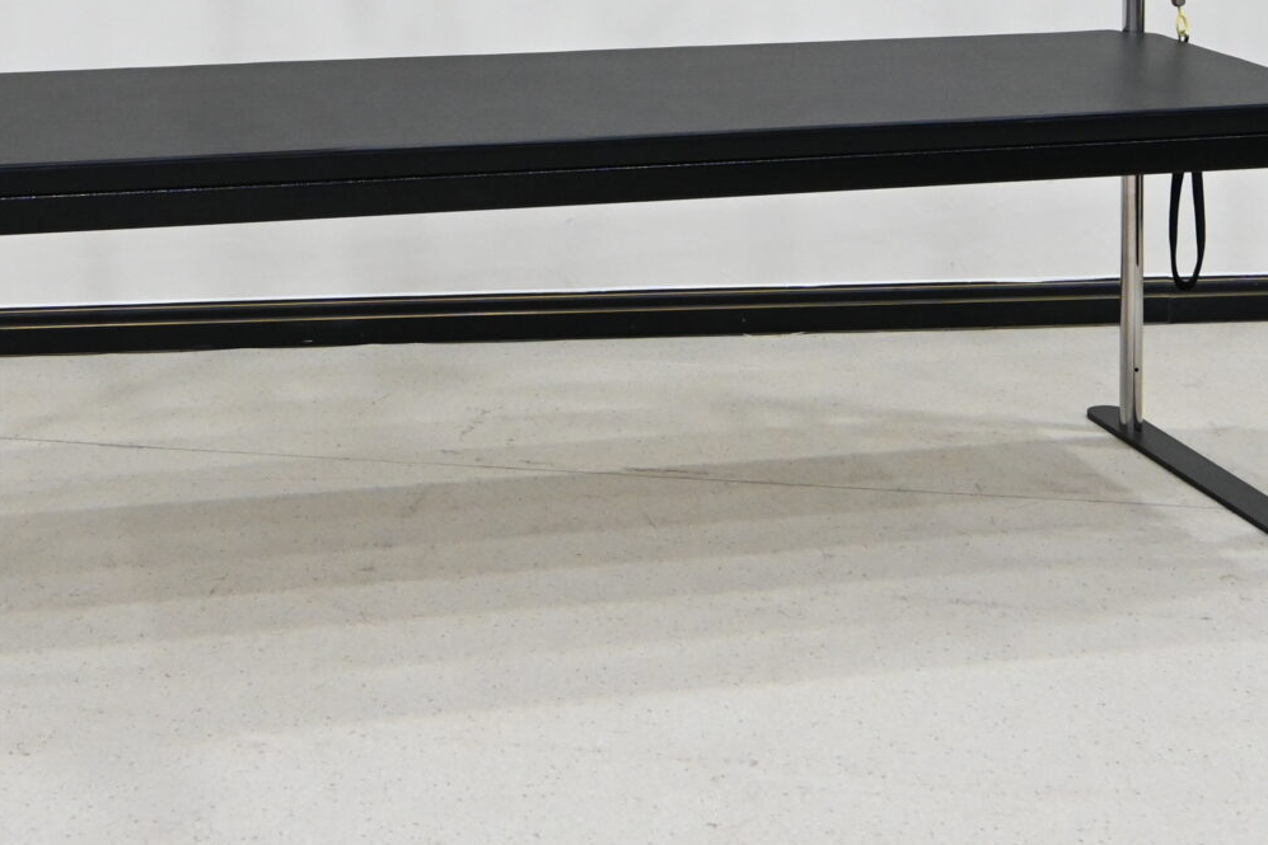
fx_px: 2780
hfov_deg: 25.6
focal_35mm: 79
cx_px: 444
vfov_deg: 16.5
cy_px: -180
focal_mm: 20.5
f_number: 5
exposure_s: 1/100
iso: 1600
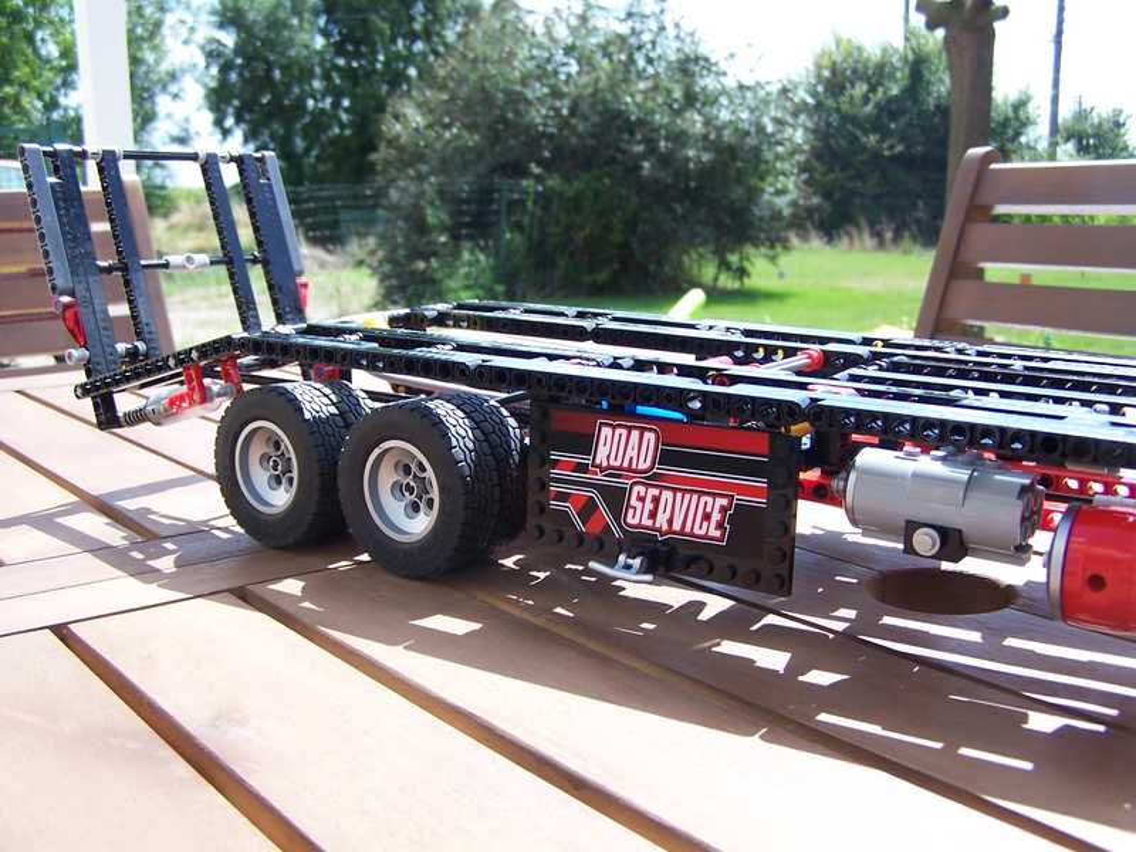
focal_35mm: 38
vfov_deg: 37.7
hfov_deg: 49.0
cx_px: 568
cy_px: 426
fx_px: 1247
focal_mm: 6.3
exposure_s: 1/500
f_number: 2.8
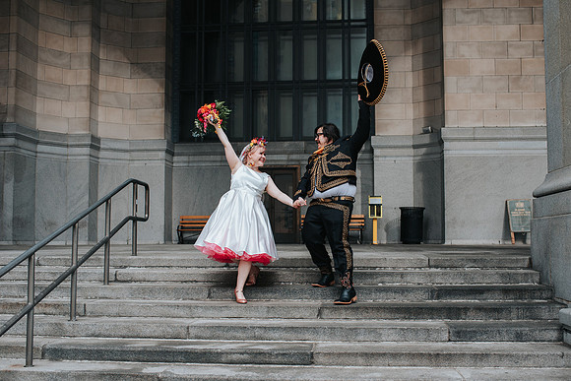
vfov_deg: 33.9
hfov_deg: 49.0
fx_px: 625
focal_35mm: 39
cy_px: 211
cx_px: 305
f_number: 3.5
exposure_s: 1/800
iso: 320
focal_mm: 35
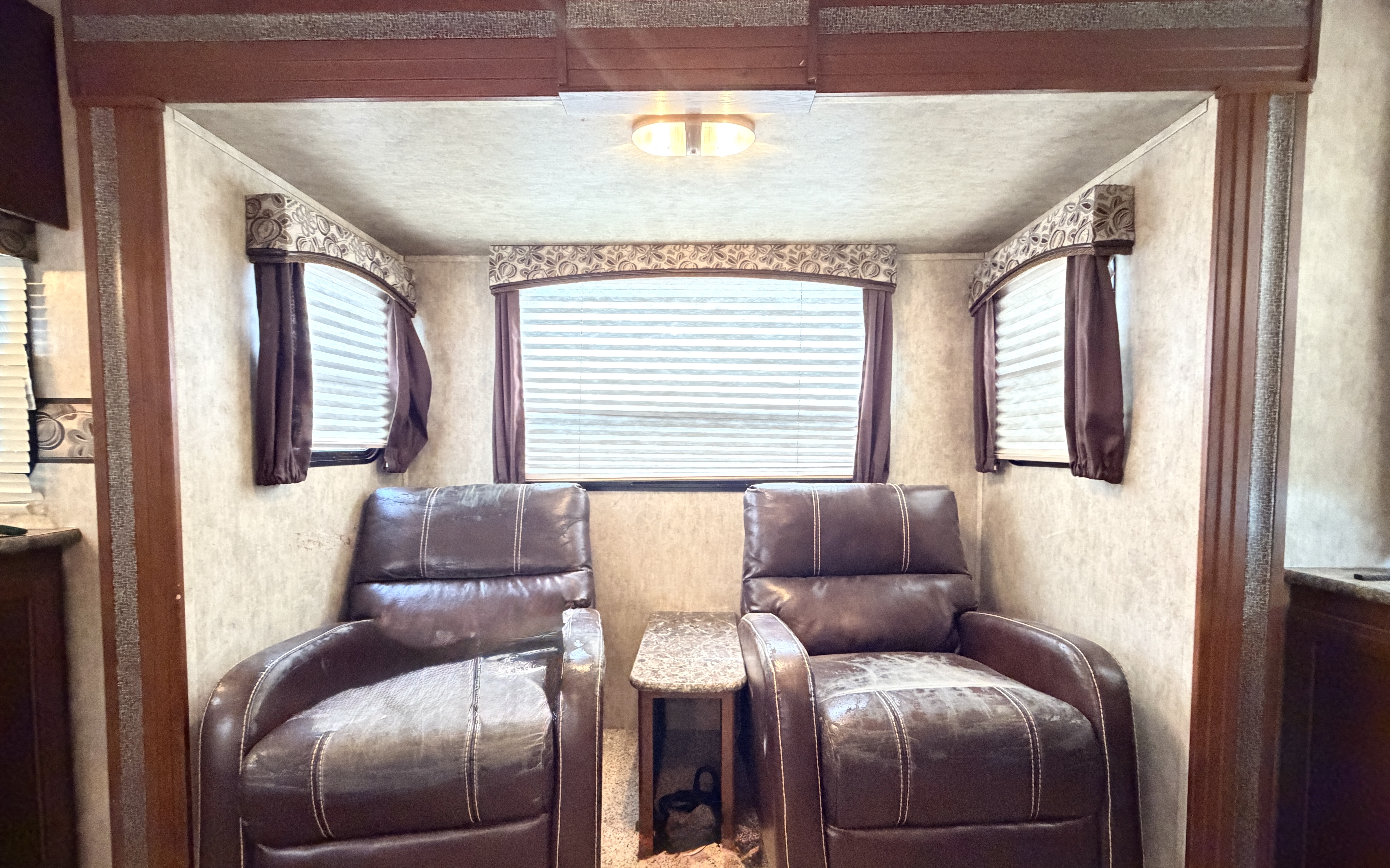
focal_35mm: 15
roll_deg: +0.2
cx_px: 697
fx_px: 568
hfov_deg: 101.5
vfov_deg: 74.6
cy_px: 471
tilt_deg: -2.8
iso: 1600
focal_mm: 2.22
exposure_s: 1/40
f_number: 2.2
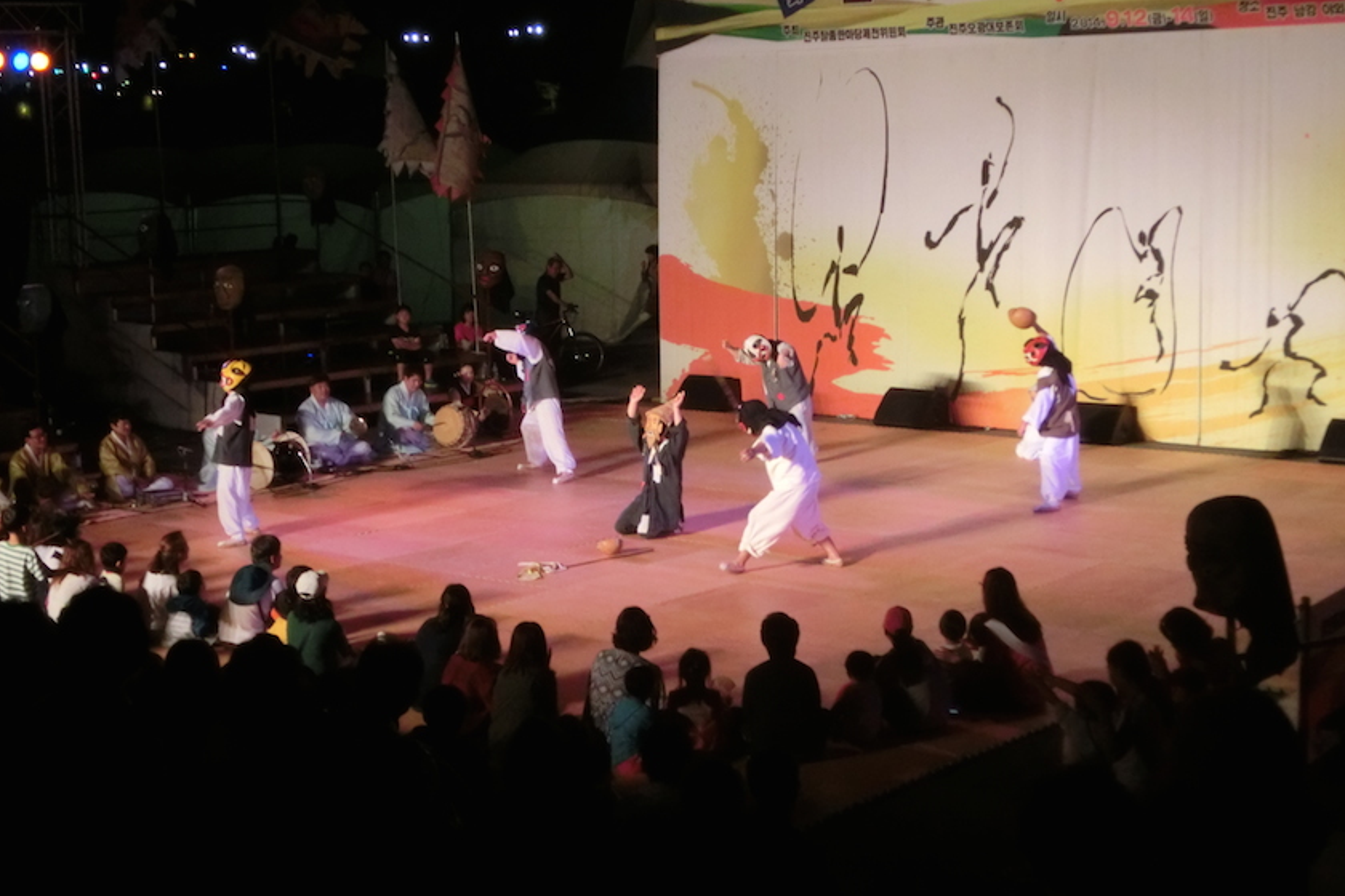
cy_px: 402
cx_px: 674
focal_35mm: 60
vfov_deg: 22.6
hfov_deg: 33.4
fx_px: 2241
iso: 800
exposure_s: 1/80
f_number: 4.5
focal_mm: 10.11
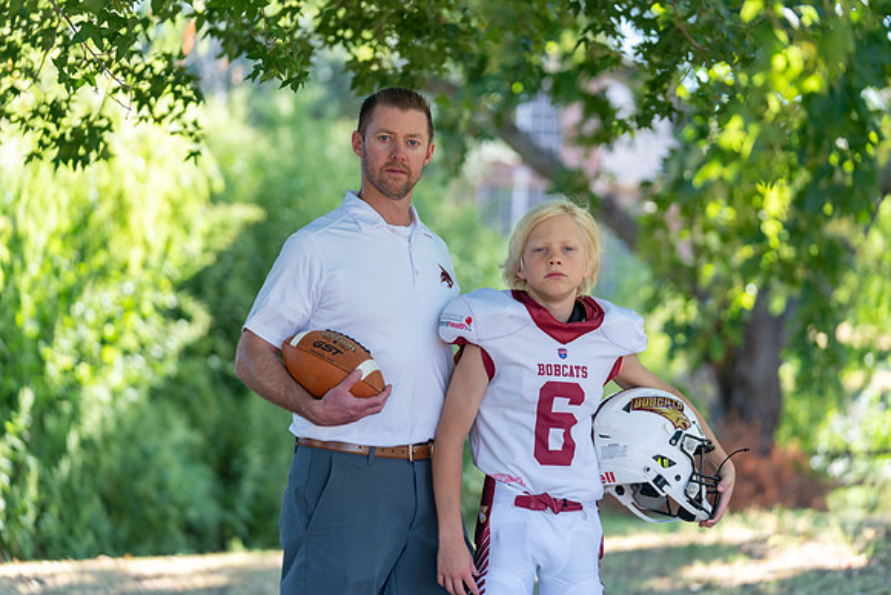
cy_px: 298
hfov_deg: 18.3
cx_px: 446
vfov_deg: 12.2
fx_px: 2773
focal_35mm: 112
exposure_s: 1/320
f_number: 2.8
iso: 160
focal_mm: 112
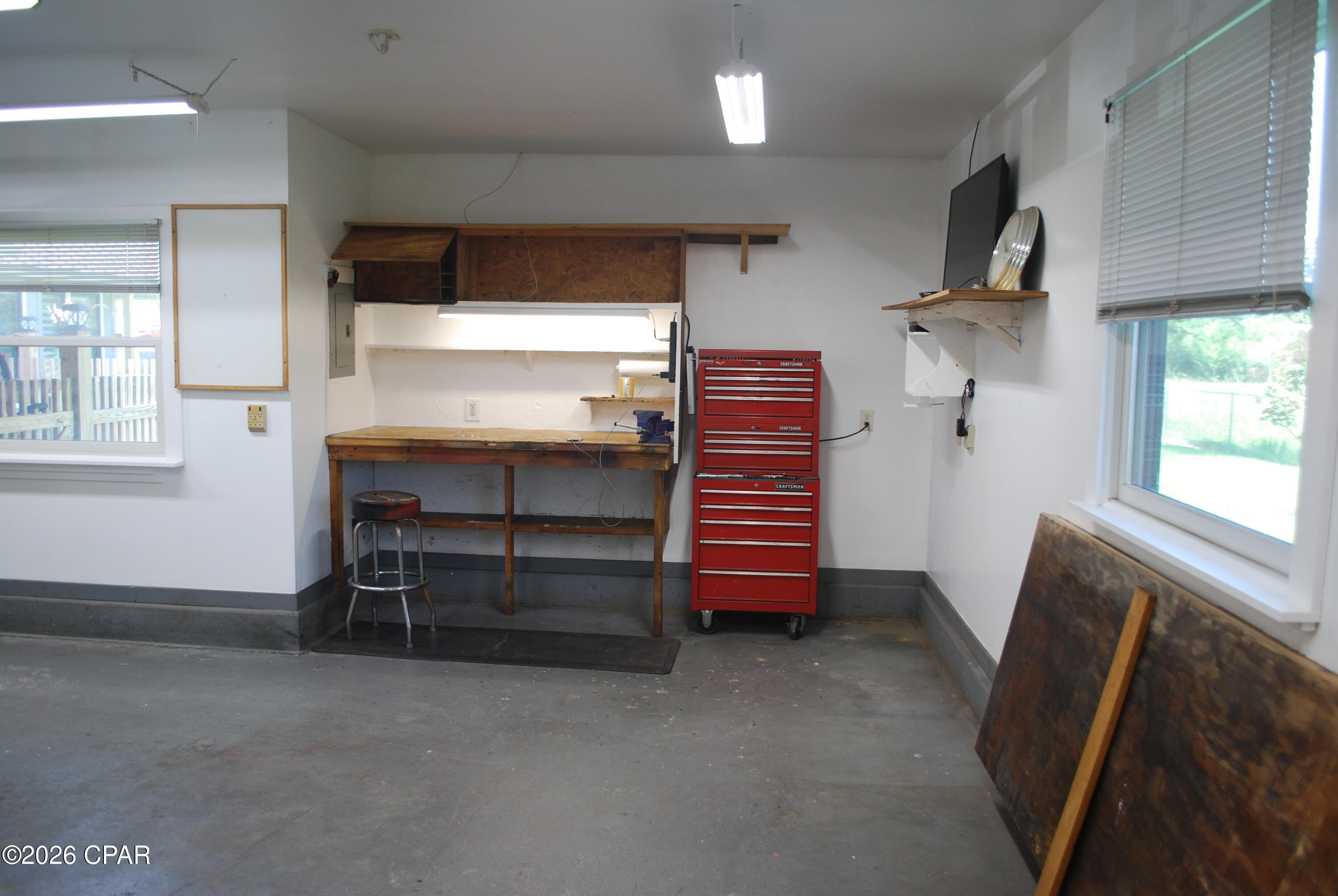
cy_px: 448
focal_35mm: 27
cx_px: 669
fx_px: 1005
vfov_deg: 48.0
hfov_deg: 67.3
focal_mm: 18
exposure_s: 1/30
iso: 250
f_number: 3.5
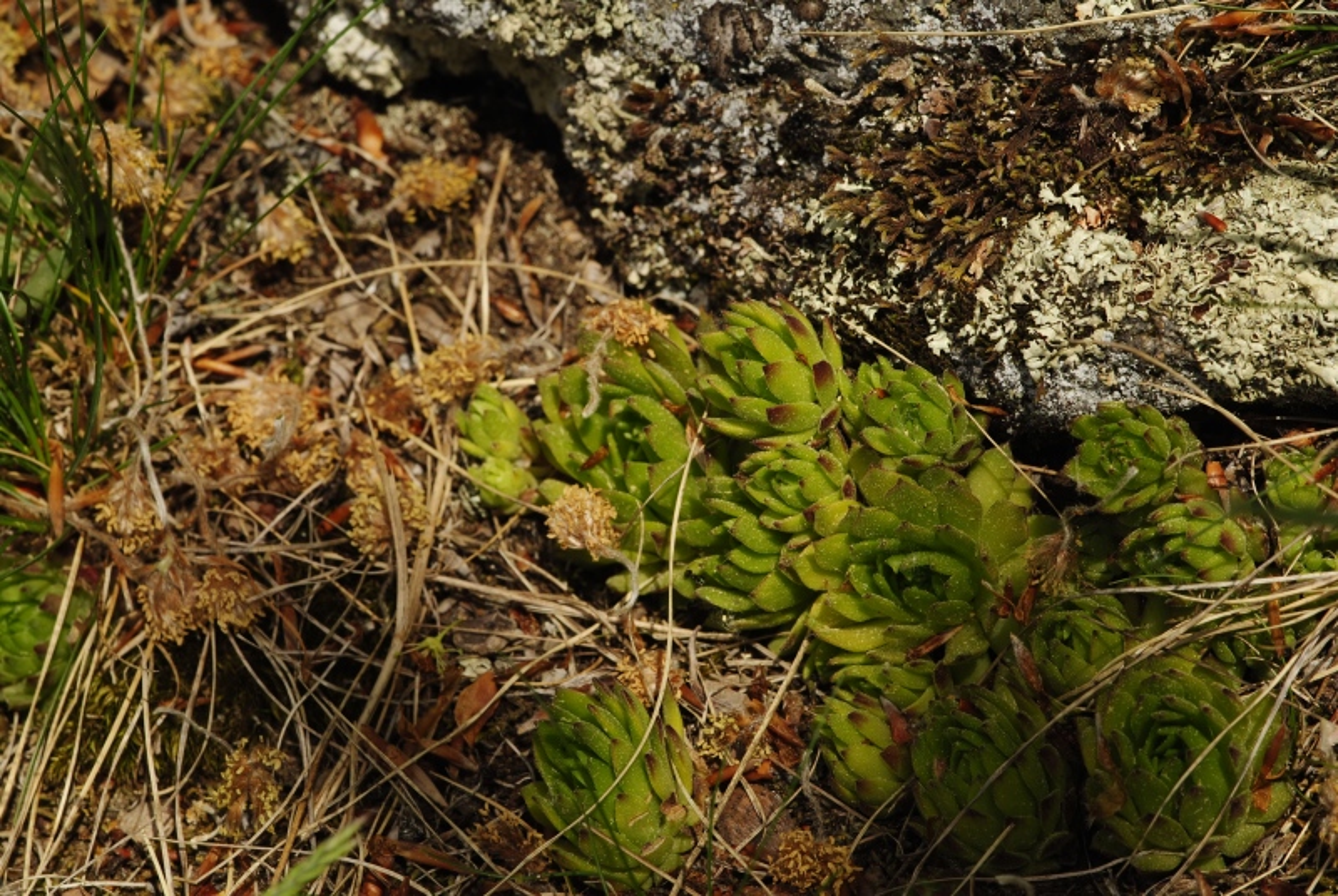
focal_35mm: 128
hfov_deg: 16.0
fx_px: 4746
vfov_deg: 10.8
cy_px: 448
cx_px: 669
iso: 100
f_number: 10
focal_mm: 85
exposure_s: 1/250
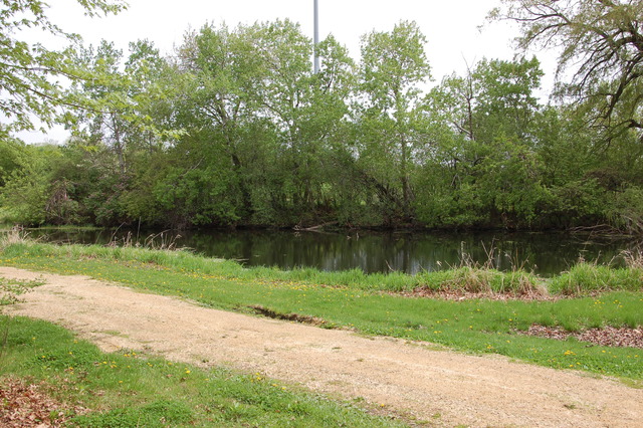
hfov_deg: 51.3
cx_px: 322
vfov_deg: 35.5
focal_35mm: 38
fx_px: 669
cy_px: 214
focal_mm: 25
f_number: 8
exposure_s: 1/250
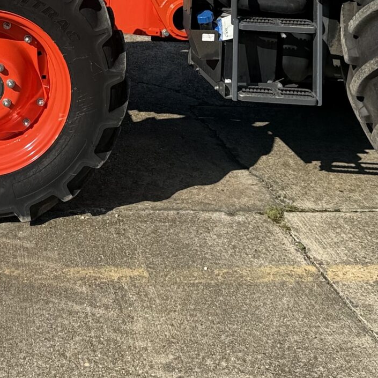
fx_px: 951
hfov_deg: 21.9
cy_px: -46
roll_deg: -2.1
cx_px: 35
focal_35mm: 77
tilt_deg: -8.9
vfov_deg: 21.3
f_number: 1.78
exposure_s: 1/3759
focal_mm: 6.76
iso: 80
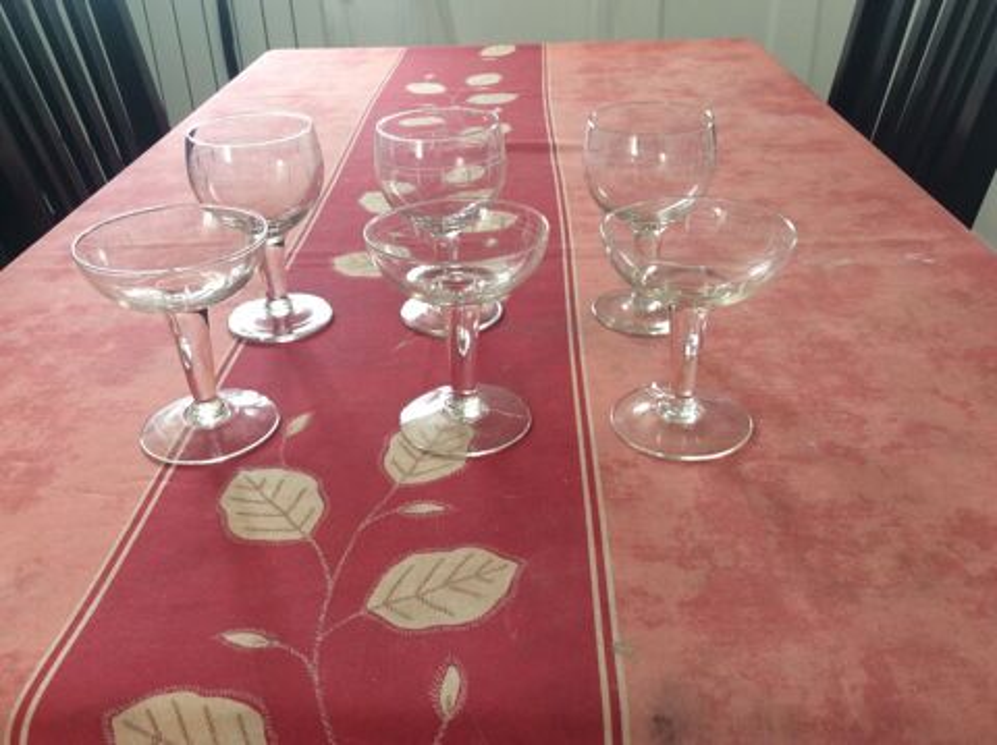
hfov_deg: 56.9
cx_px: 498
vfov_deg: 44.1
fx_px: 921
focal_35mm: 32
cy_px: 372
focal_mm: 3.3
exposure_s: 1/25
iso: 32
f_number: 2.4
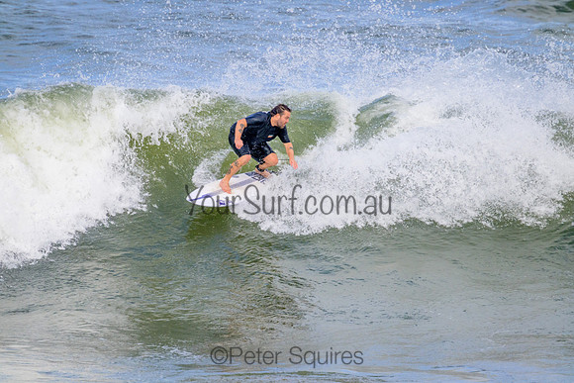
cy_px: 192
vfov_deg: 1.7
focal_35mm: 800
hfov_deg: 2.6
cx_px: 287
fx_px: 12758
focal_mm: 800
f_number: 11
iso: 1400
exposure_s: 1/2000
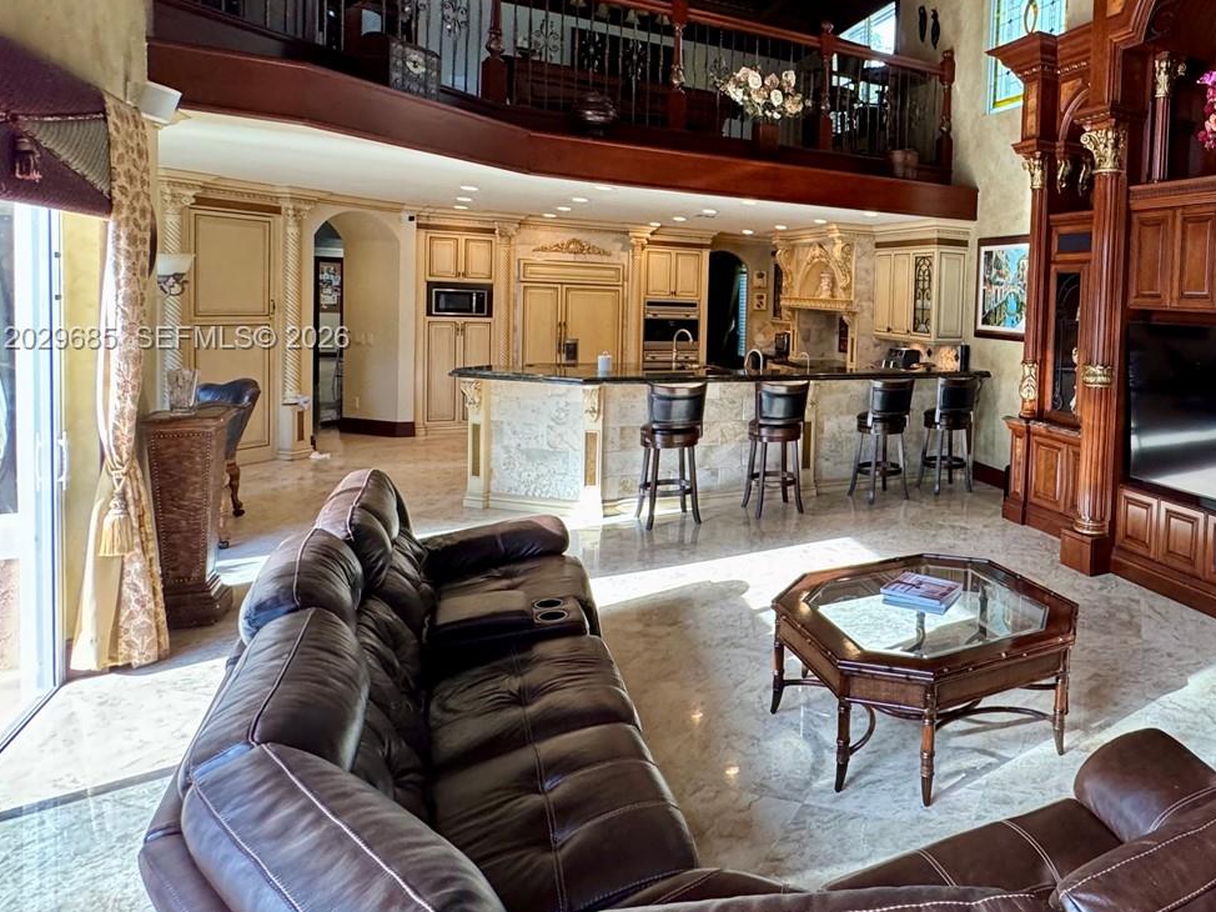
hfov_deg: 67.5
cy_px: 340
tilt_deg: -2.8
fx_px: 808
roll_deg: -2.9
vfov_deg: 58.1
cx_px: 960
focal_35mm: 23
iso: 320
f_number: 2.2
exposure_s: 1/120
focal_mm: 2.22
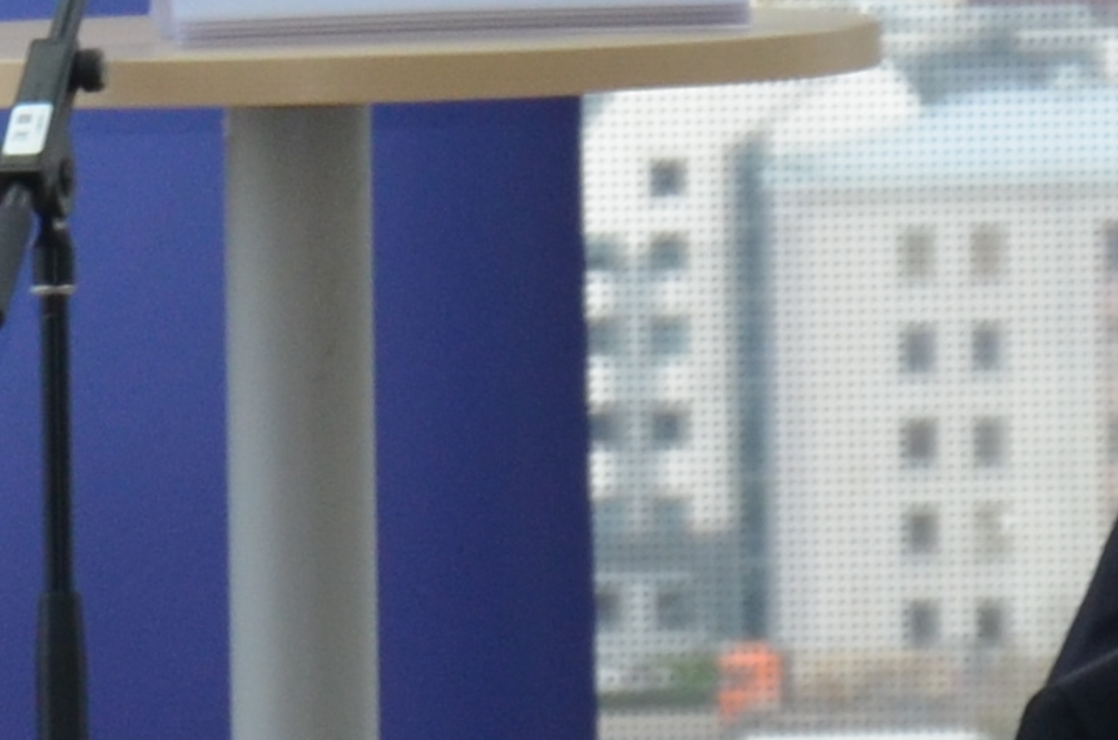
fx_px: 19771
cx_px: -1379
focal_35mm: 638
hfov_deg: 3.2
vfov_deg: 2.1
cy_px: 698
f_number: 5
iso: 400
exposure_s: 1/125
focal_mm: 58
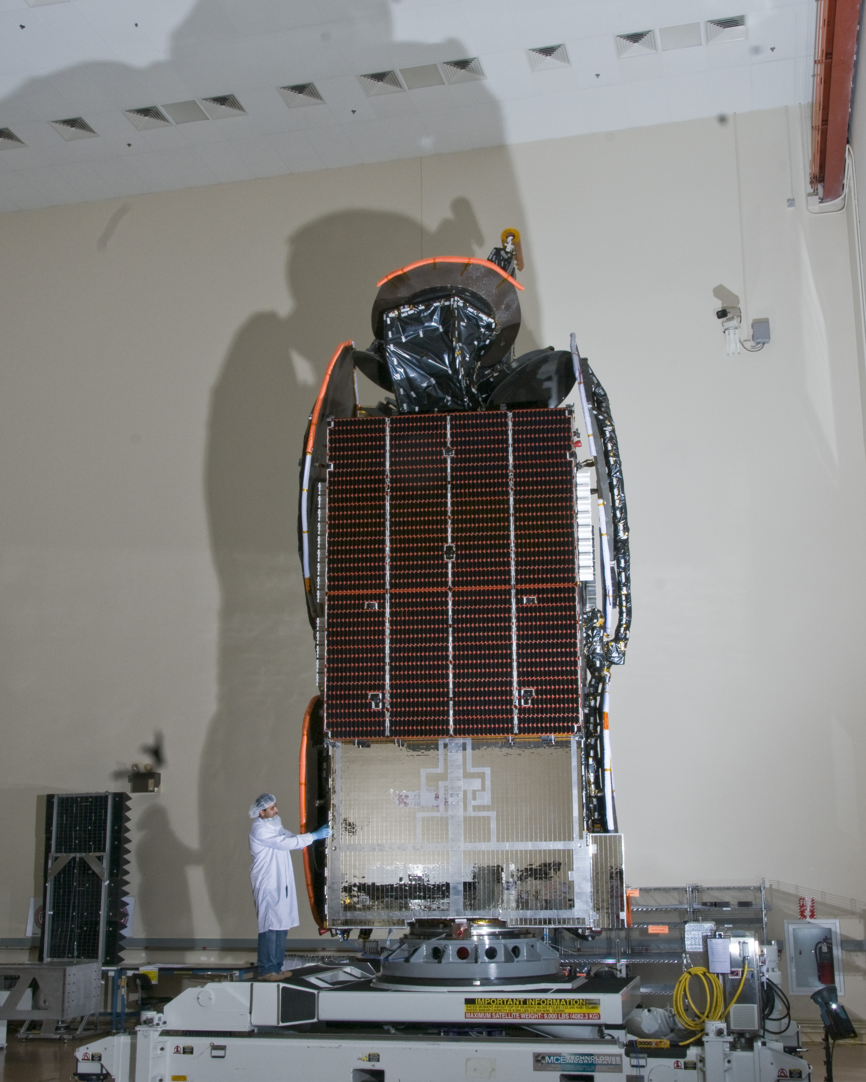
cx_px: 431
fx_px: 1313
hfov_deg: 36.5
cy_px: 564
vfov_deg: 44.8
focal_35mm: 41
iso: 200
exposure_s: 1/30
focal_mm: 24
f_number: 14
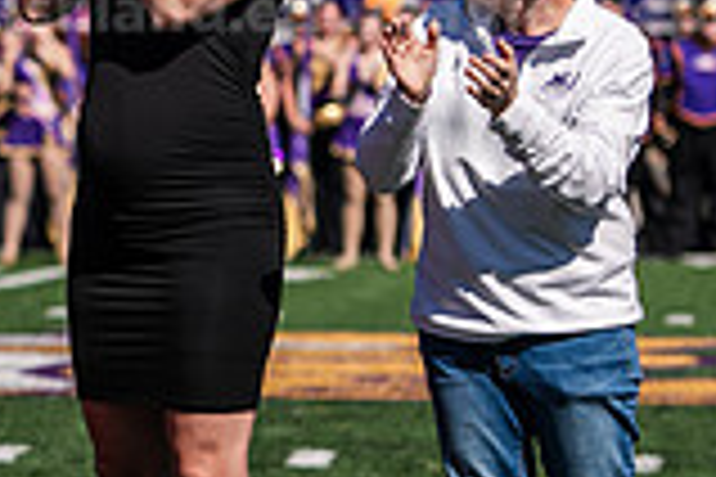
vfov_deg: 3.4
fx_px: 7975
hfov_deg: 5.1
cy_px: 106
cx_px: -387
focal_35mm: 401
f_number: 3.5
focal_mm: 110
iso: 80
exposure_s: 1/1600
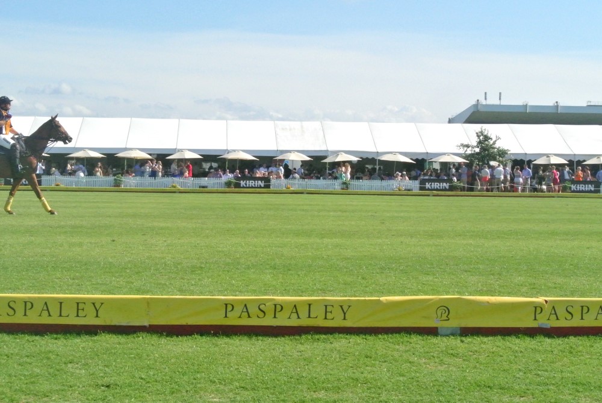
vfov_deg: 16.9
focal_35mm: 81
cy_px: 202
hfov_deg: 25.0
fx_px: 1356
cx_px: 301
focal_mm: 30
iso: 3200
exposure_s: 1/2500
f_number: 13
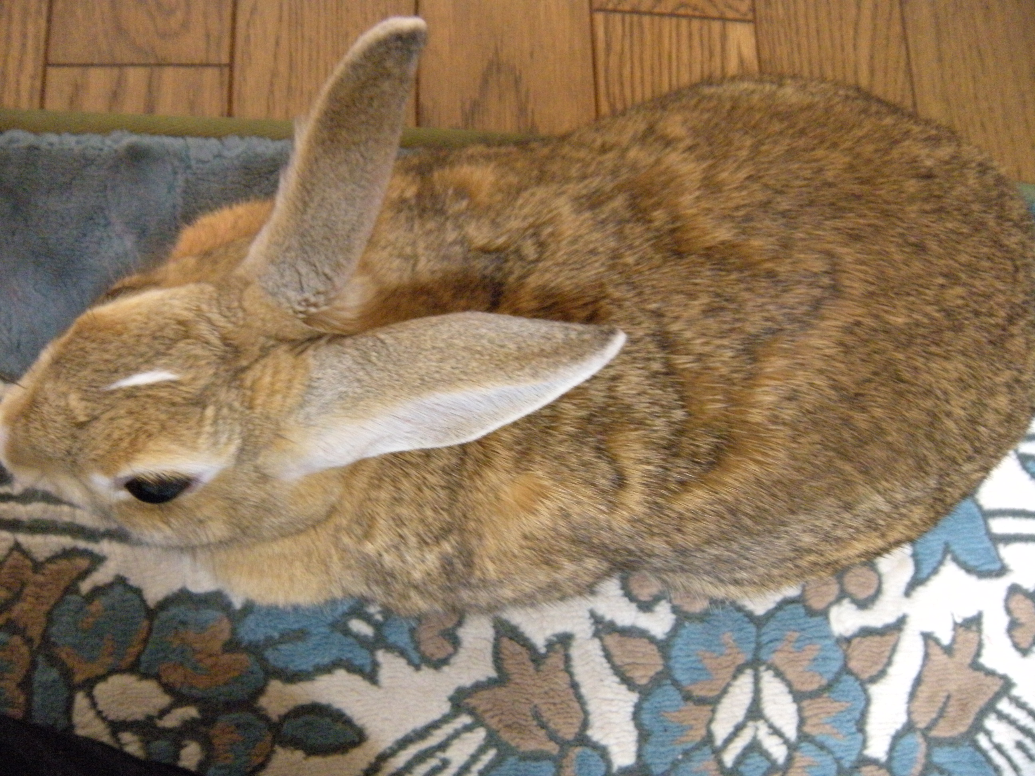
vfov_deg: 40.7
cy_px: 388
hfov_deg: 52.6
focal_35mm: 35
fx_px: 1046
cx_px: 518
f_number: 3.8
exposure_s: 1/8.7
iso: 674
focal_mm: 5.9
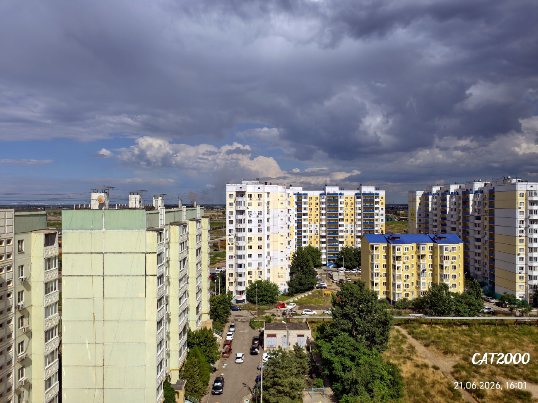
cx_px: 269
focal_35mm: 23
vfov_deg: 58.9
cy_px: 202
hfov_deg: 73.9
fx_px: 357
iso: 72
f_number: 1.57
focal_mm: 6.54
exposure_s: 1/5714
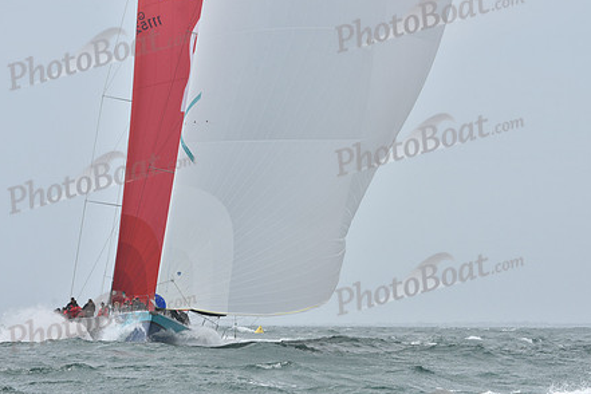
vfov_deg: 5.2
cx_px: 267
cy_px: 230
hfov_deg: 7.8
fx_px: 4317
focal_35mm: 263
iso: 320
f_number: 8
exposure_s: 1/1000
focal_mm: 200
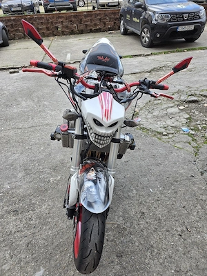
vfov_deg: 73.9
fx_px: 183
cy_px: 138
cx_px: 104
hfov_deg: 58.9
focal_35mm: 23
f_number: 1.7
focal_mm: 6.3
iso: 32
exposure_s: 1/182
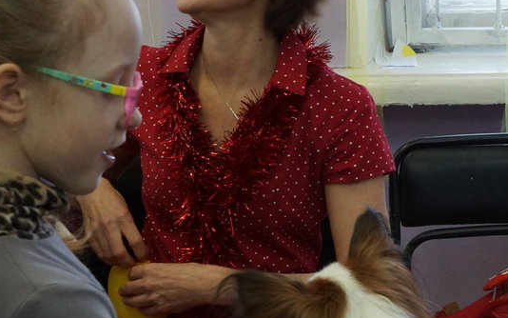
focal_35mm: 103
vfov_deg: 12.6
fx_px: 1426
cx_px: 420
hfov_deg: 19.9
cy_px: 297
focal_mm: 24
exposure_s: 1/40
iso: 800
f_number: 5.6
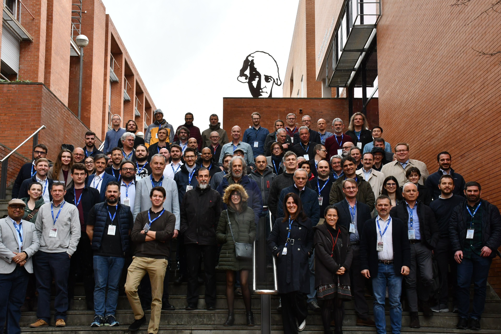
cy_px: 167
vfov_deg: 29.9
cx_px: 250
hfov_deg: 43.6
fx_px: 626
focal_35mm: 45
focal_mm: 30
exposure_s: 1/500
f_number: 11
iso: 1250
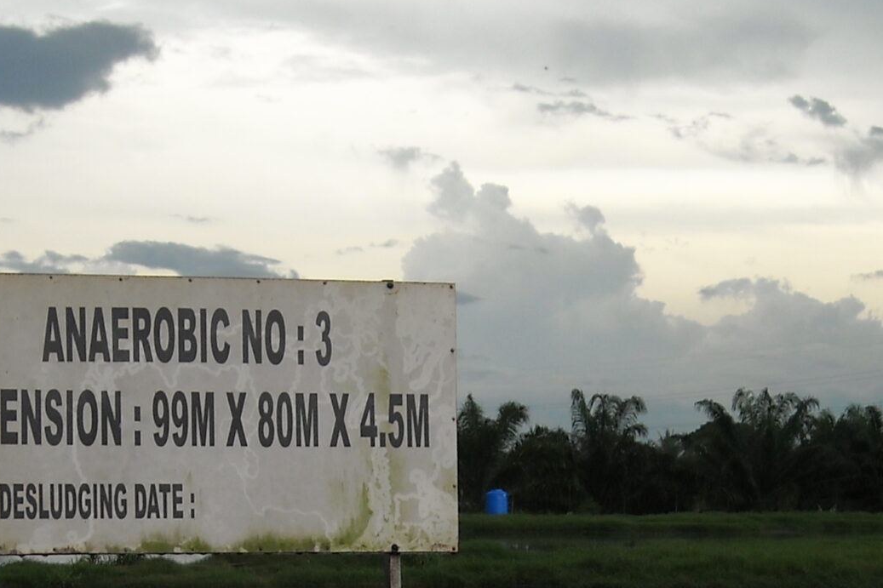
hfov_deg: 18.1
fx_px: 2771
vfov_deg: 11.9
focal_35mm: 113
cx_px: 318
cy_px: 697
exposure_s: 1/154
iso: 64
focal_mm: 7.1
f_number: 3.1
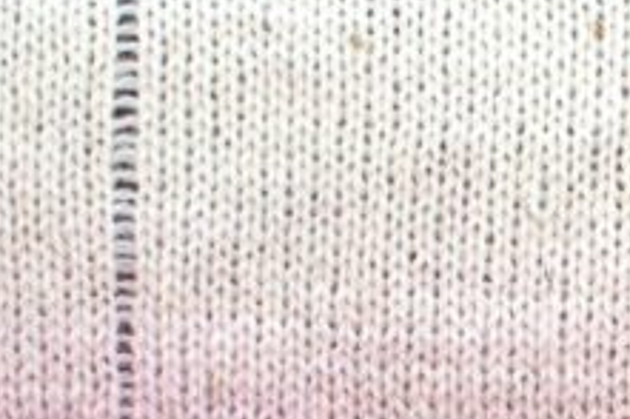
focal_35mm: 190
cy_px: 727
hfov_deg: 10.5
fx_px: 3322
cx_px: 907
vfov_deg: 7.0
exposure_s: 1/60
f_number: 5.6
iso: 400
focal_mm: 28
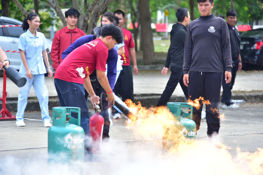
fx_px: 1315
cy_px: 88
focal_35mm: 180
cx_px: 132
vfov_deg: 7.6
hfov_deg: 11.4
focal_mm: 180
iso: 400
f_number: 5.6
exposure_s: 1/400
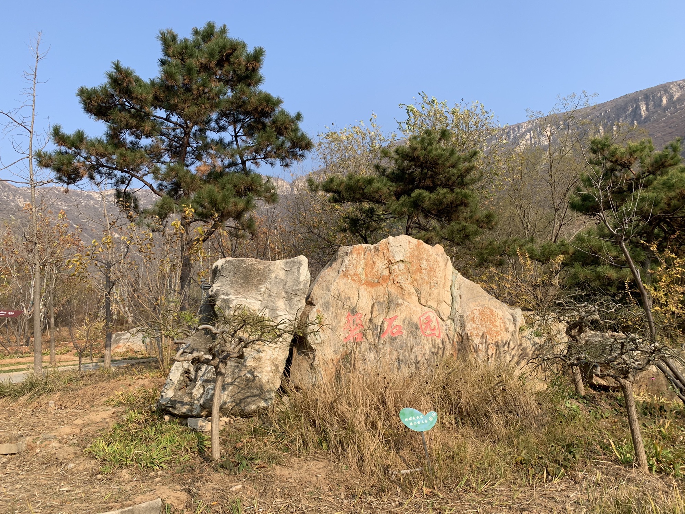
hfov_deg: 67.3
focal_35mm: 26
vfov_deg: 53.1
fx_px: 515
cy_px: 257
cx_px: 342
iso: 25
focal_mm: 4.25
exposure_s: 1/1560
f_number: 1.8
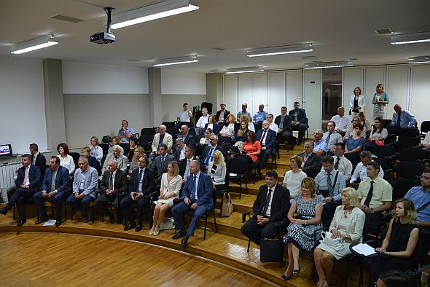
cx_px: 215
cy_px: 144
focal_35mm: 27
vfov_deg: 48.0
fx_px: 323
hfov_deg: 67.4
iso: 800
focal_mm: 18
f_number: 3.5
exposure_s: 1/50
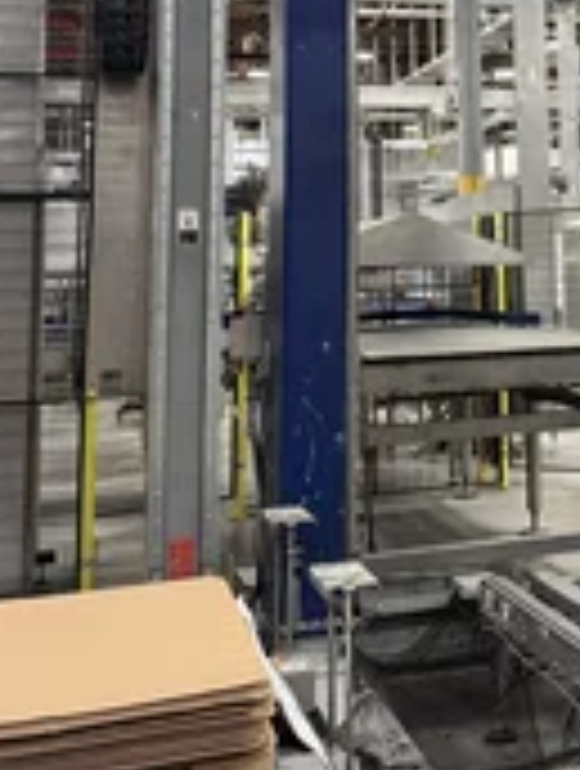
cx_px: 571
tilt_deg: +10.7
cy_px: 59
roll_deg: +2.3
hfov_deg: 25.0
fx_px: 1246
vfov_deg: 32.4
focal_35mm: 56
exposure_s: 1/60
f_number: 1.78
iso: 200
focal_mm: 6.76
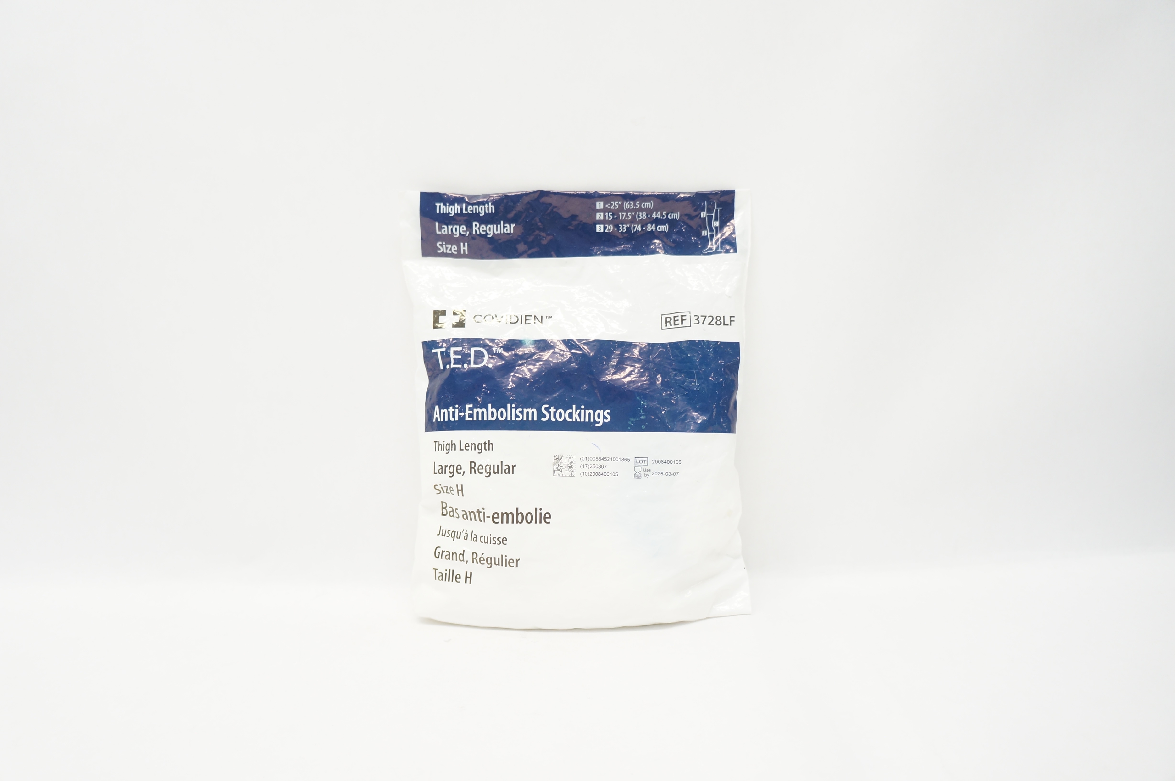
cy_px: 390
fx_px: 880
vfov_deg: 47.8
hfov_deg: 67.4
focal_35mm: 27
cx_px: 588
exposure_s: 1/80
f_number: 3.5
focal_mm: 18
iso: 400
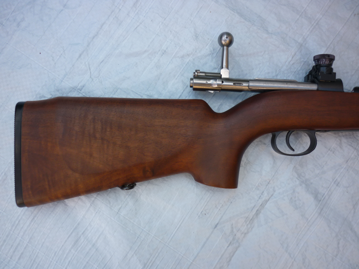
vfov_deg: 42.9
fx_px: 342
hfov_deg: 55.4
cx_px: 180
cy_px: 134
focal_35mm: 33
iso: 80
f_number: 2.8
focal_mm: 5.5
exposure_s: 1/125
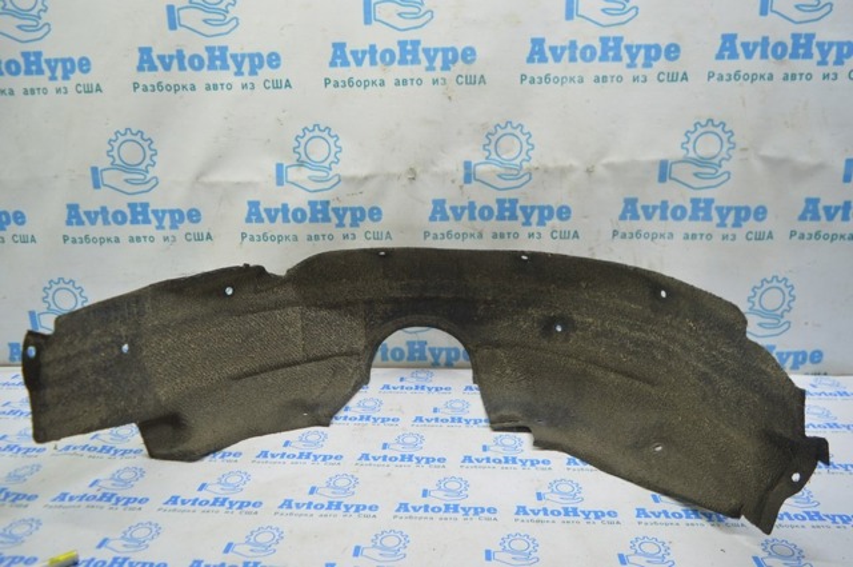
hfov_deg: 67.4
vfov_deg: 47.8
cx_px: 426
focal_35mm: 27
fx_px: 639
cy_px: 284
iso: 400
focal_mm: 18
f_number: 3.5
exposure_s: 1/40
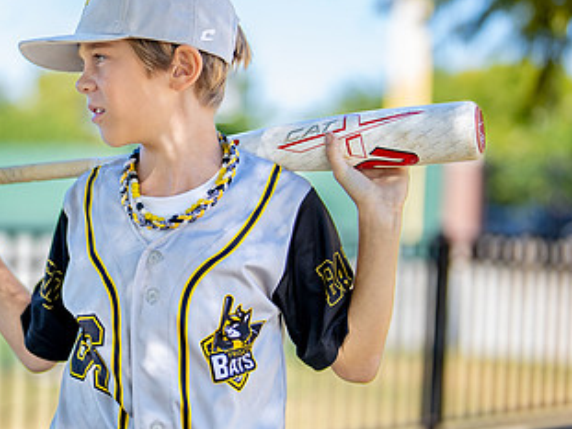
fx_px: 1800
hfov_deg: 17.9
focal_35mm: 109
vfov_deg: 13.6
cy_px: 212
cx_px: 122
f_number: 1.2
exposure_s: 1/2000
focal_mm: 50
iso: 100
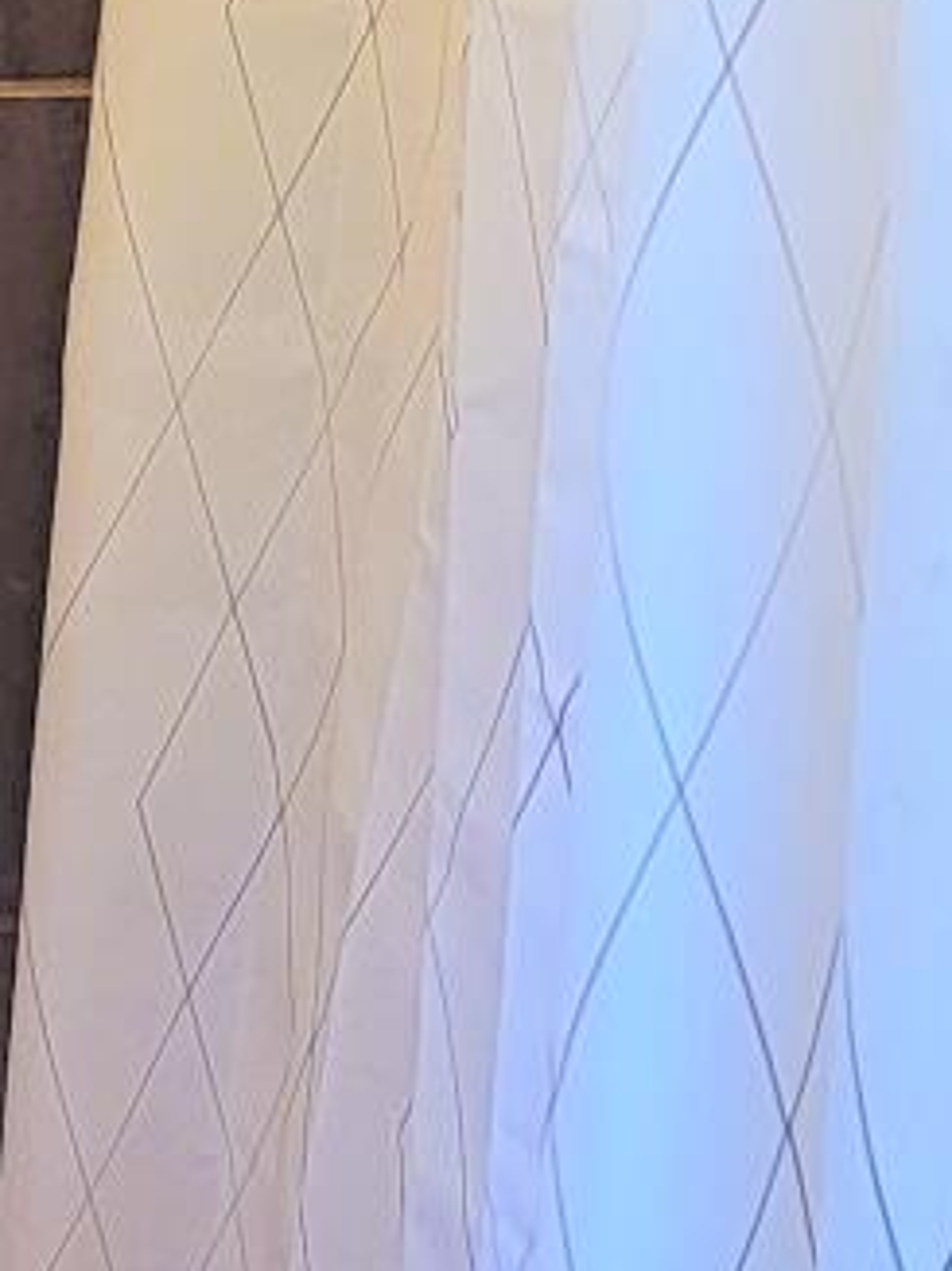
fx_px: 5394
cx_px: 210
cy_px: -742
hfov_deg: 10.1
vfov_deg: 12.6
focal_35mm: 147
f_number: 1.8
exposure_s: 1/59
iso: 200
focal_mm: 6.7
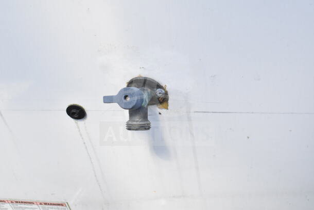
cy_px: 105
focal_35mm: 46
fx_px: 406
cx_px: 157
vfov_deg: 29.0
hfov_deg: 42.3
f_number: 10
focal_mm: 31
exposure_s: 1/400
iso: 1600
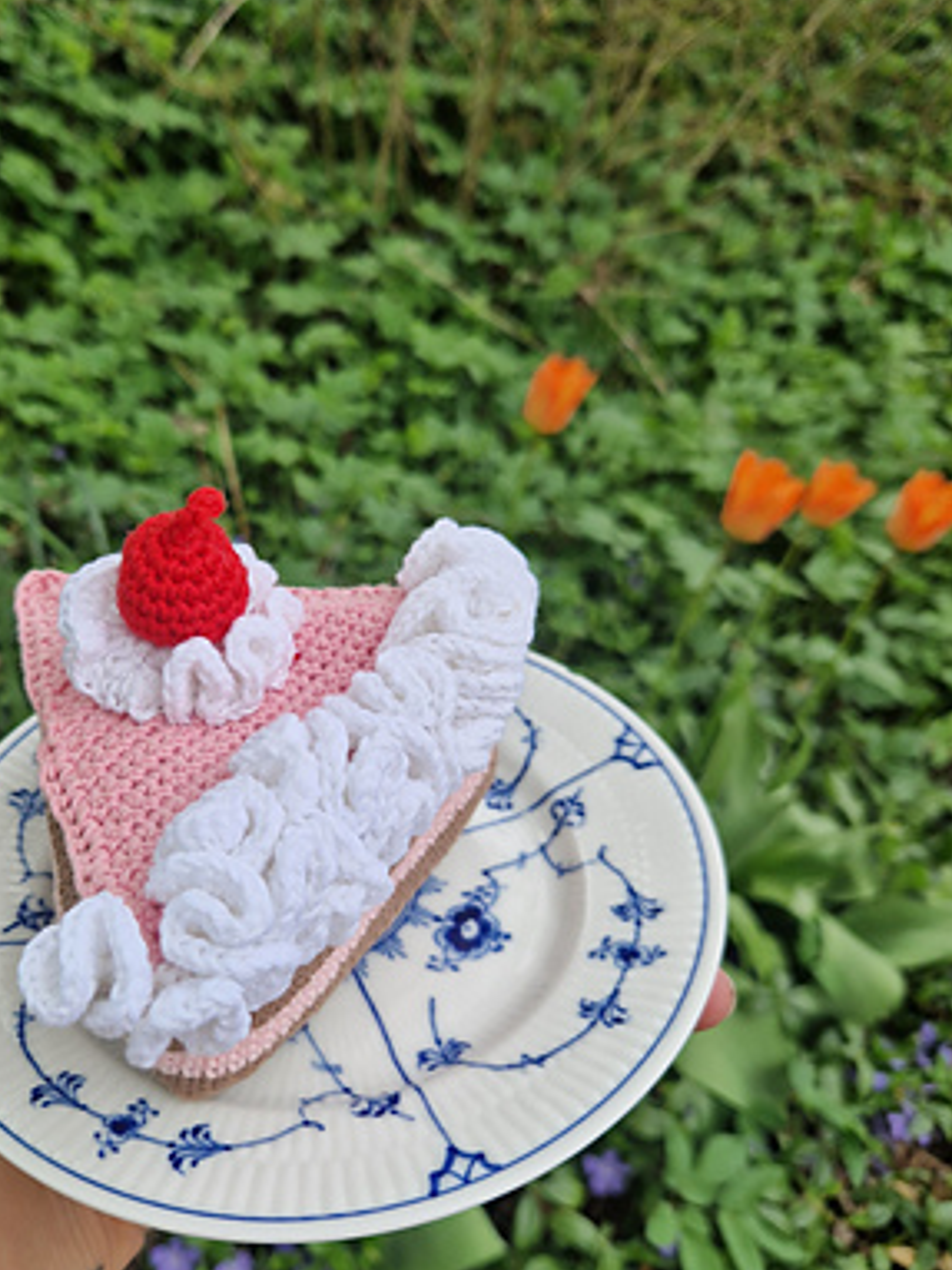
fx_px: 1101
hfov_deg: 46.2
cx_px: 335
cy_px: 696
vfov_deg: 59.9
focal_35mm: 30
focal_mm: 5.4
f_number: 1.8
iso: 50
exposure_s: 1/710
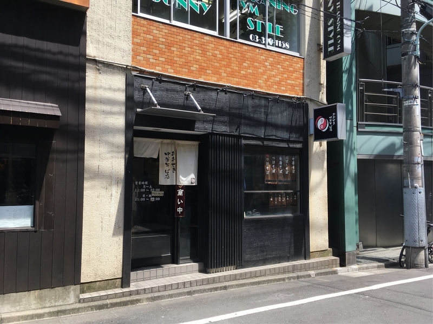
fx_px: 363
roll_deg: -0.3
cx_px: 216
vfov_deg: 48.2
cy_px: 162
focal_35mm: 29
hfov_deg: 61.7
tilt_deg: +2.5
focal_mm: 4.15
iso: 25
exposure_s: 1/450
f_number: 2.2
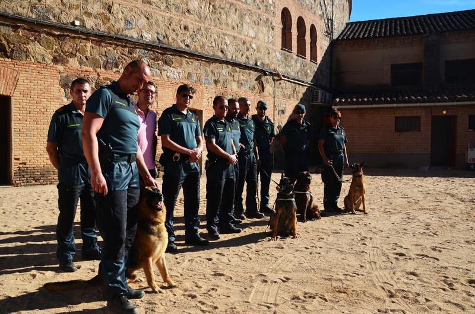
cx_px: 238
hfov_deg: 57.3
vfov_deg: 39.8
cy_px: 157
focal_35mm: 33
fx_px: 435
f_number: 10
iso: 250
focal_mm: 22
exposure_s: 1/200
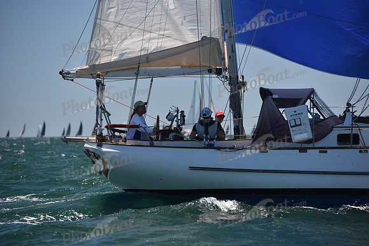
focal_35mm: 200
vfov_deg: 6.9
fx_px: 2050
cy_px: 123
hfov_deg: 10.3
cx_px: 184
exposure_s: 1/800
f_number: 5.6
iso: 250
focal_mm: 200
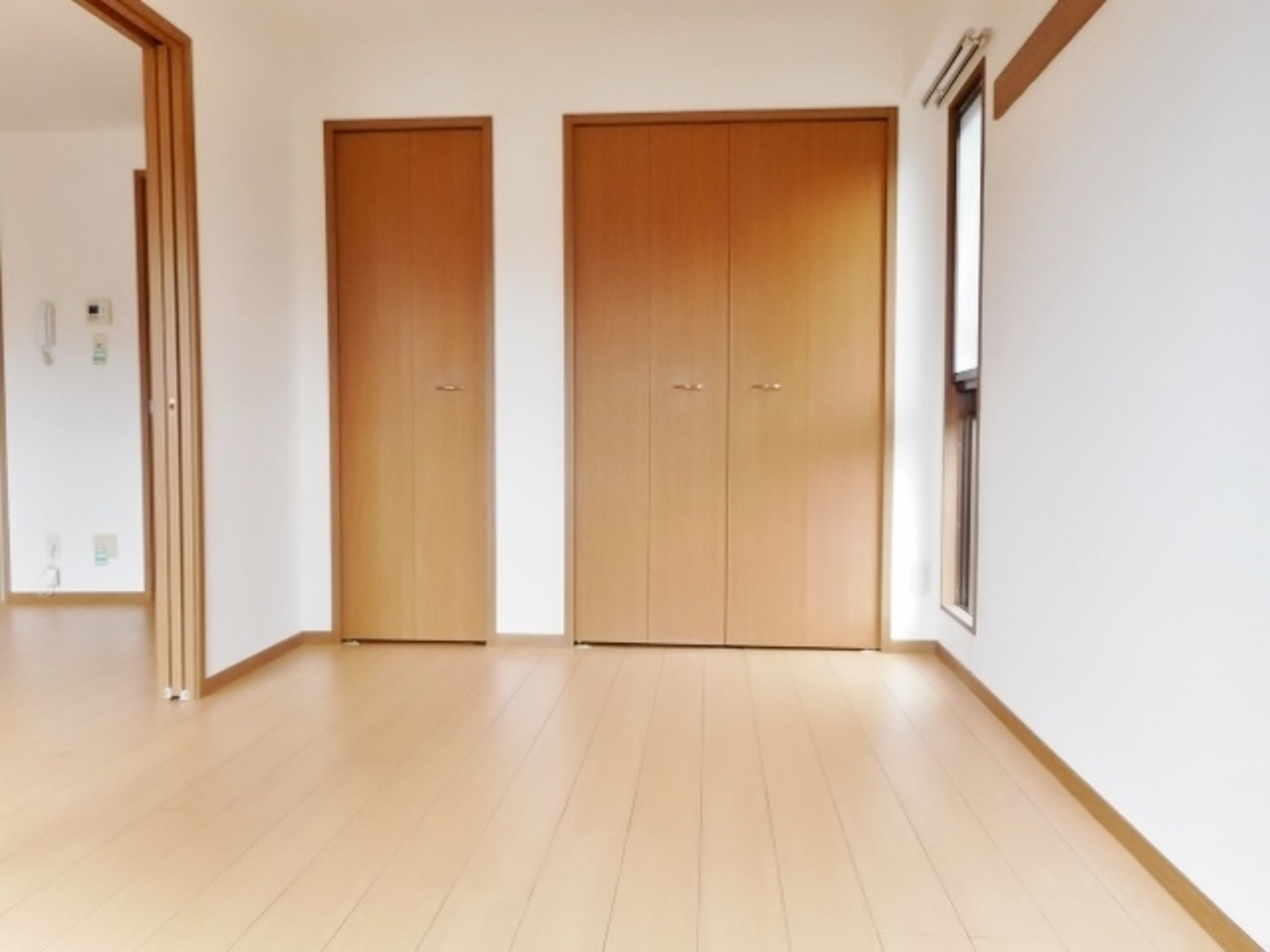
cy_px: 476
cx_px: 635
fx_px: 917
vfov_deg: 54.9
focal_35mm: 25
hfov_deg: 69.4
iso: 180
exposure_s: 1/30
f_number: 3.7
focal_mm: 4.5
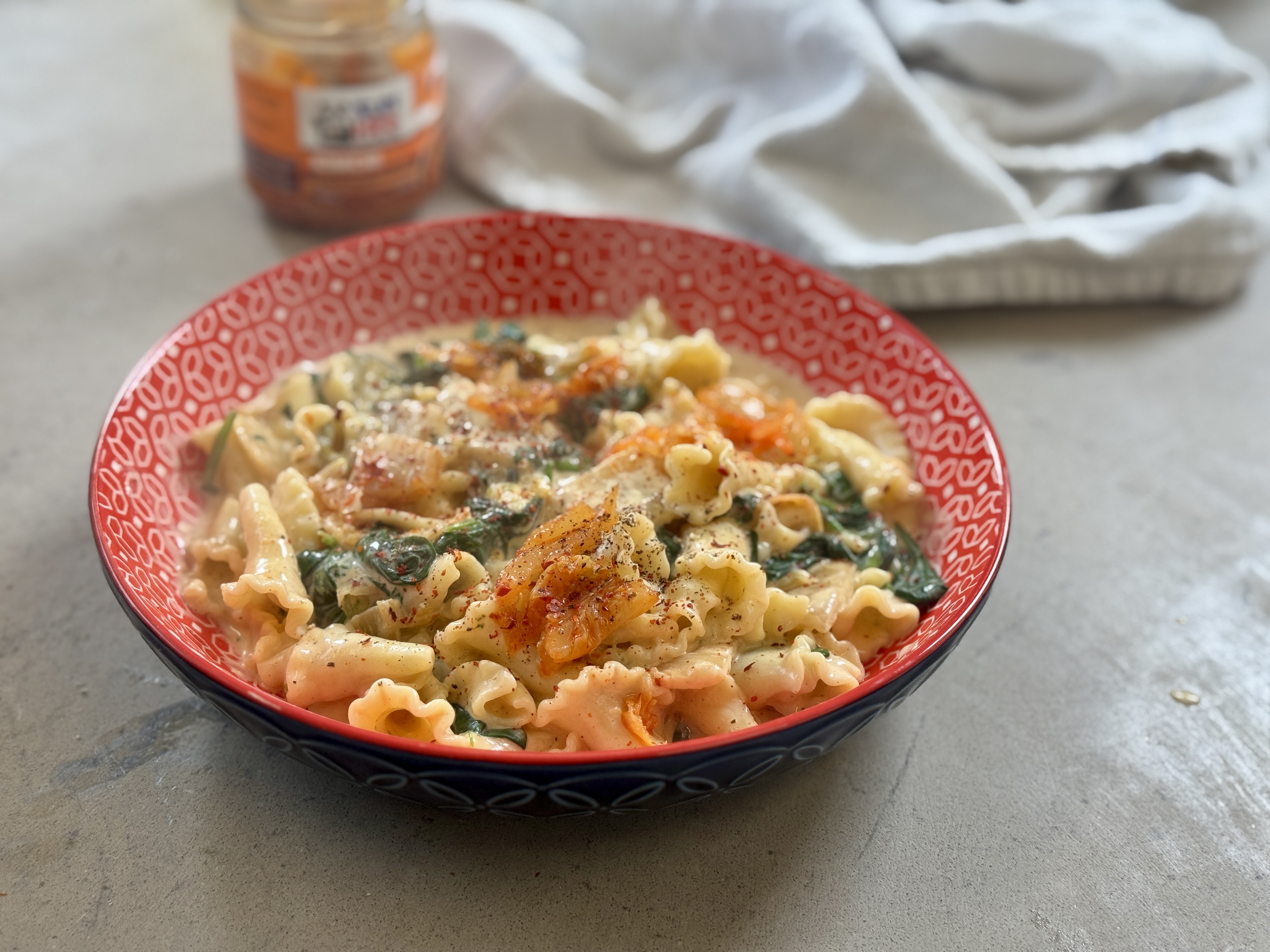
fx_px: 1761
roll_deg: -2.0
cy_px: 476
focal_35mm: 48
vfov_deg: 30.3
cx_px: 635
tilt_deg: -38.8
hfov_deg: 39.7
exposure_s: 1/100
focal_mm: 6.76
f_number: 1.78
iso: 80
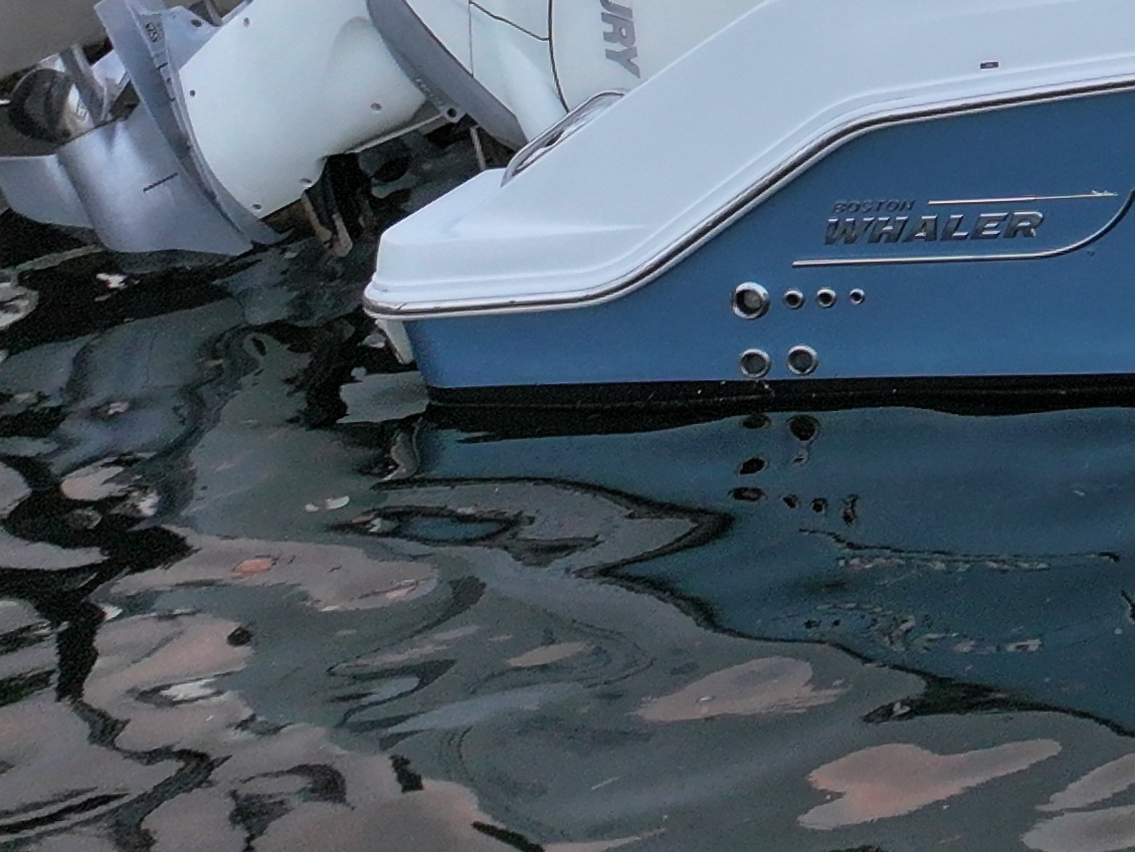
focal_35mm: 111
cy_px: -988
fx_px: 3640
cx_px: 2531
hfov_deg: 13.8
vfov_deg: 11.6
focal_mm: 12.29
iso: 320
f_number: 2.8
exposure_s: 1/240
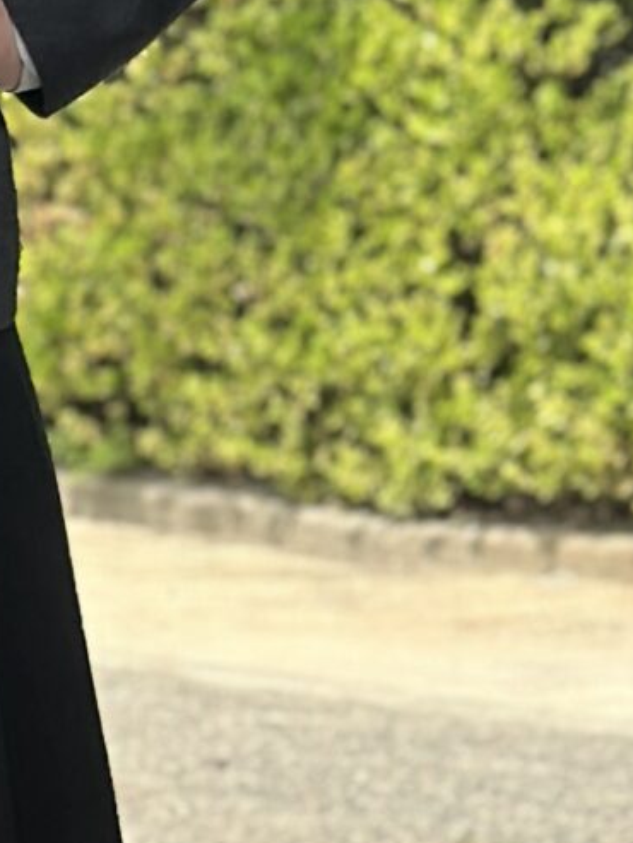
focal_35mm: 249
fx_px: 6068
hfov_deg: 5.8
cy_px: 103
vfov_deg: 7.9
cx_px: -763
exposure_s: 1/1517
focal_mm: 6.86
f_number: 1.78
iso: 80
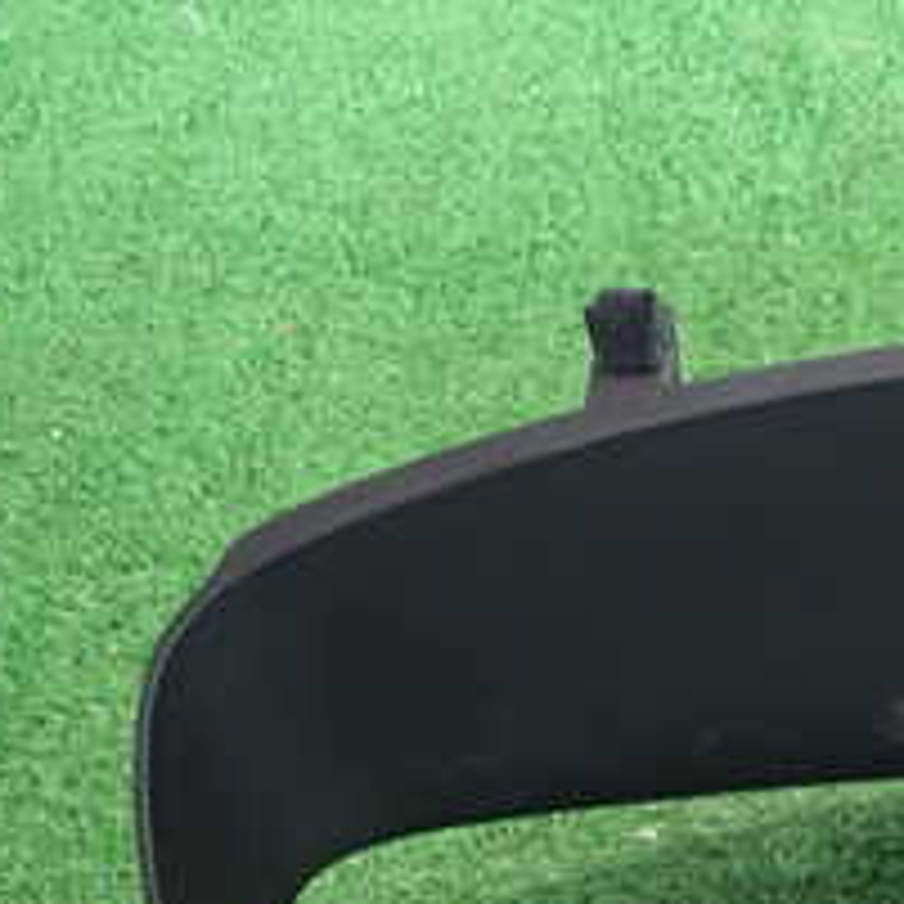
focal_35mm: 66
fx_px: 1950
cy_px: 868
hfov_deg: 22.9
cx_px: 1214
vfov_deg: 25.1
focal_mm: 4.5
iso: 400
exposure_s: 1/30
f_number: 2
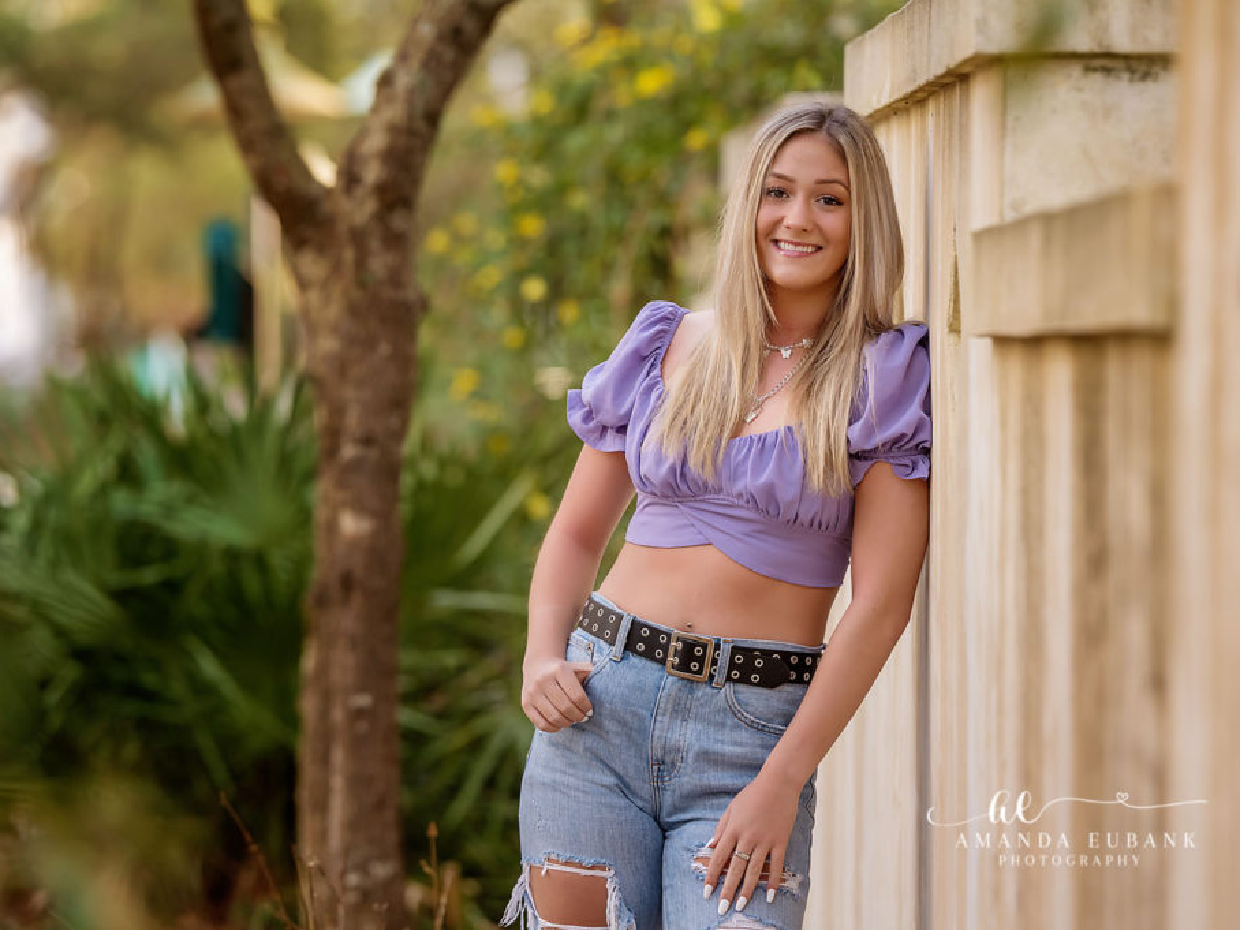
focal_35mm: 217
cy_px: 465
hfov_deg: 9.1
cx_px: 671
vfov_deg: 6.8
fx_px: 7773
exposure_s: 1/320
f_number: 4
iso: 400
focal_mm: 200
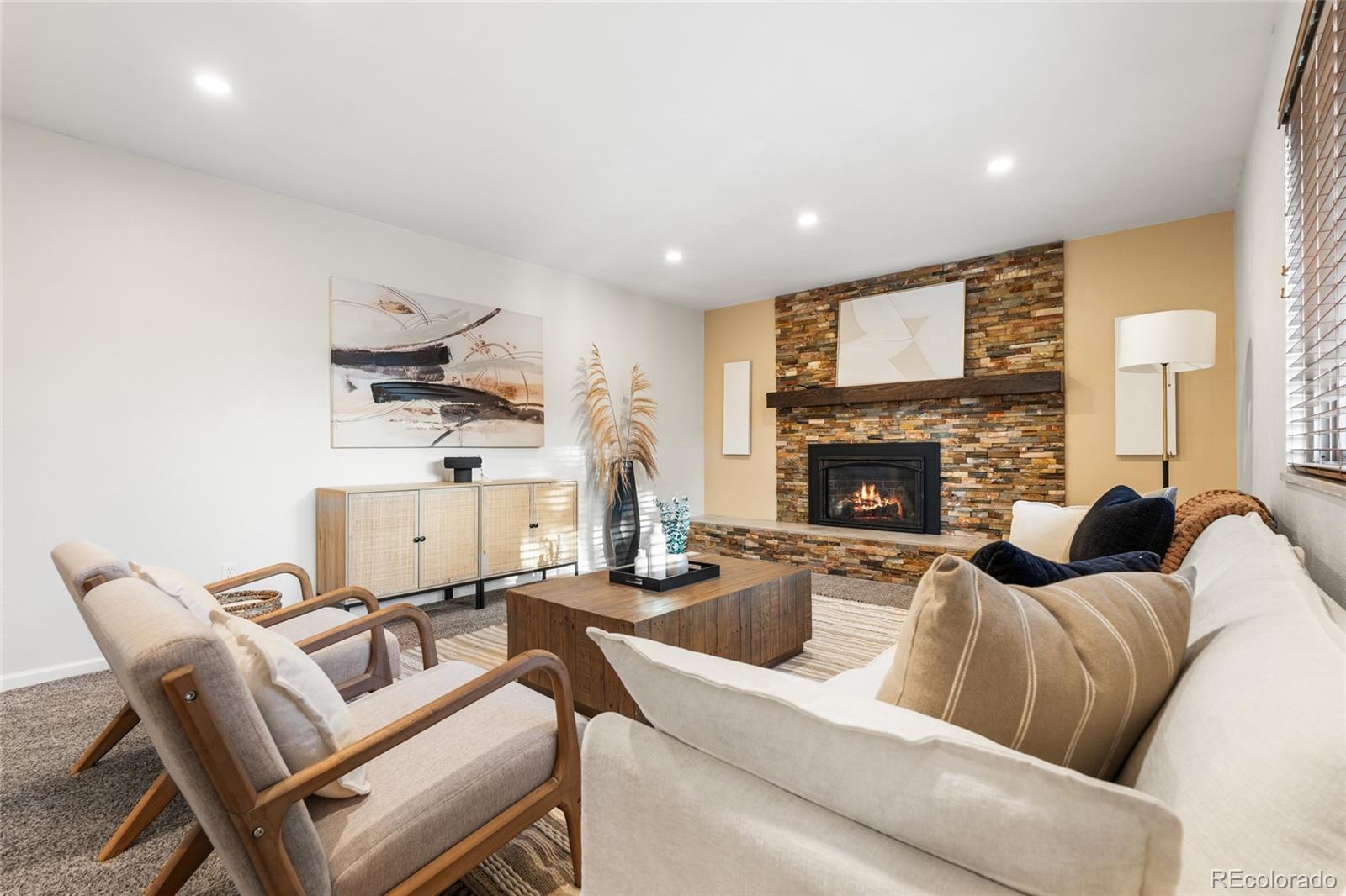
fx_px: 598
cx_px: 673
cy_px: 448
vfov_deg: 73.7
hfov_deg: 96.7
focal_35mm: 16
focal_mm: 16
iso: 100
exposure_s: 2
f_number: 8
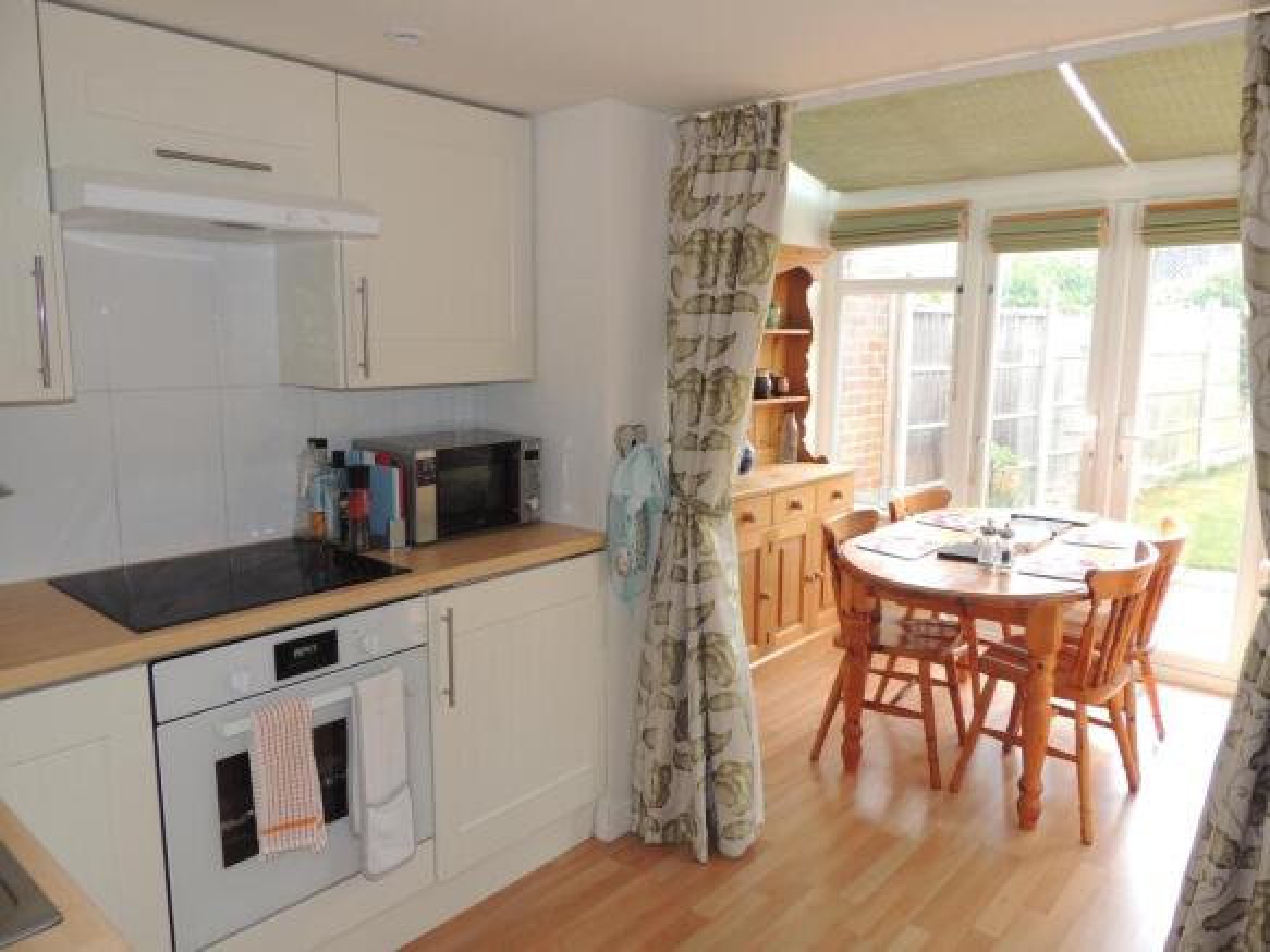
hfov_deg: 71.6
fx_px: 880
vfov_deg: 56.8
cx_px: 635
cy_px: 476
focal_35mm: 24
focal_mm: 4.3
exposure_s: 1/50
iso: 100
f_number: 3
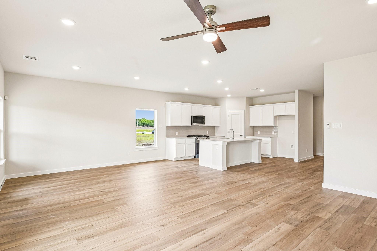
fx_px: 188
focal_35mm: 18
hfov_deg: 90.0
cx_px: 188
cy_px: 126
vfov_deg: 67.4
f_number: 8
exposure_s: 1/50
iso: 400
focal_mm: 18
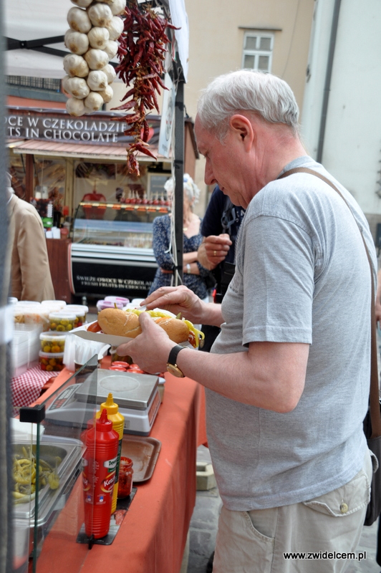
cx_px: 190
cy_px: 286
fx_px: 716
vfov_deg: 43.6
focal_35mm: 45
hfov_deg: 29.8
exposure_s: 1/125
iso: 200
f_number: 5.6
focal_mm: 30
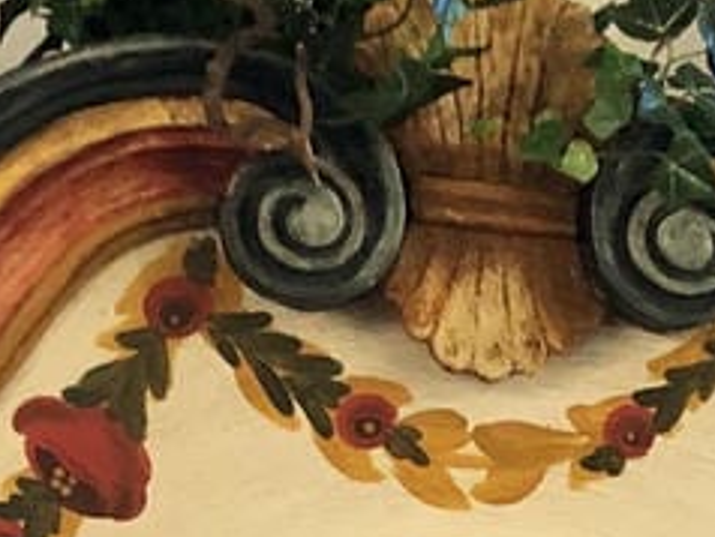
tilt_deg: -13.4
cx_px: 1196
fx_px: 2915
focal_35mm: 141
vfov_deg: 9.5
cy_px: 1230
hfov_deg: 12.9
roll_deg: -4.9
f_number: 1.8
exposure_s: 1/17
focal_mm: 3.99
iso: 100
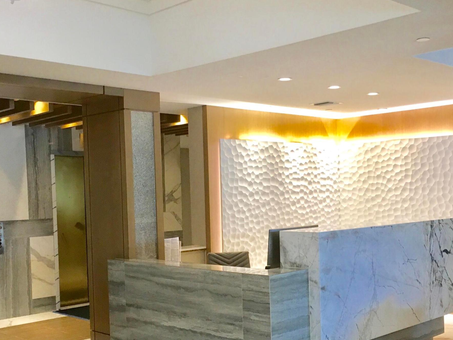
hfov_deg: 40.4
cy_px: 218
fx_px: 615
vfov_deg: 30.7
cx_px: 246
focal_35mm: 47
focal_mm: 4.15
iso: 40
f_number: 2.2
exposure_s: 1/30
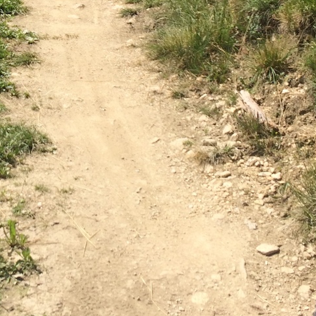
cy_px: -32
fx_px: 878
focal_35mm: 85
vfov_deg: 19.5
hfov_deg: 20.0
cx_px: 29
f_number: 2.2
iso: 32
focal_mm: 4.15
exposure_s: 1/2053
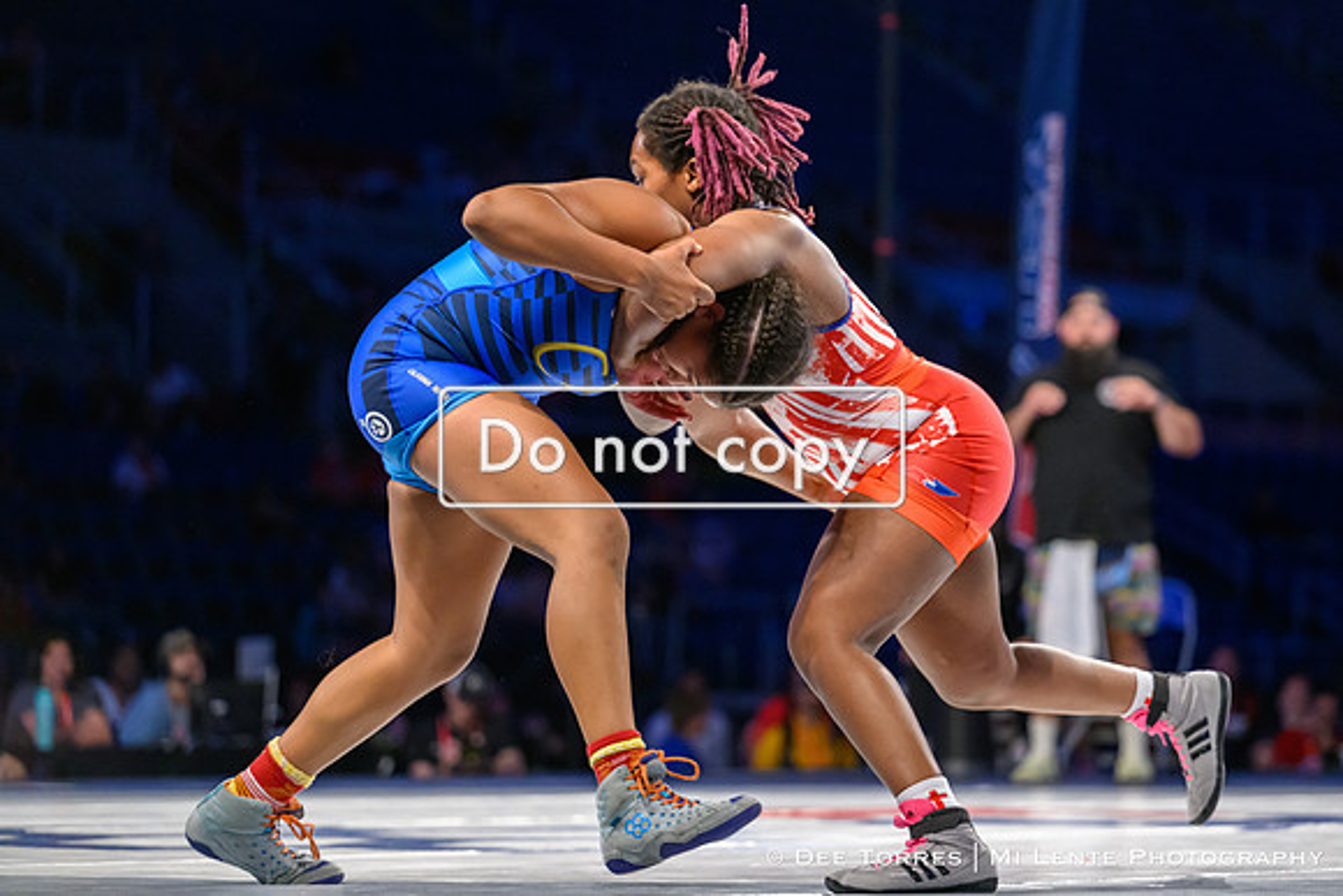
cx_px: 706
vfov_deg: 11.4
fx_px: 4475
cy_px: 446
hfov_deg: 17.1
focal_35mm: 120
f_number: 2.8
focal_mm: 110
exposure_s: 1/800
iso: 4000
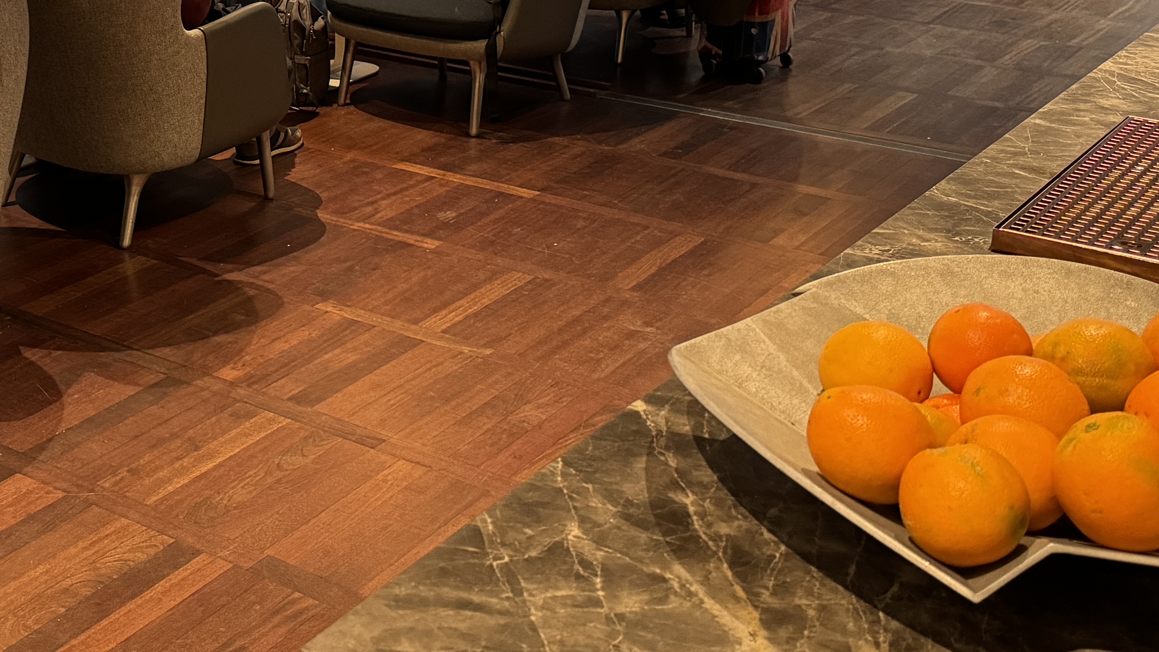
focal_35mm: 57
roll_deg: +0.3
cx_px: 166
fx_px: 1752
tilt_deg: -16.8
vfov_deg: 20.8
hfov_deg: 35.0
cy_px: 123
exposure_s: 1/50
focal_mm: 6.86
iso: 500
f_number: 1.78
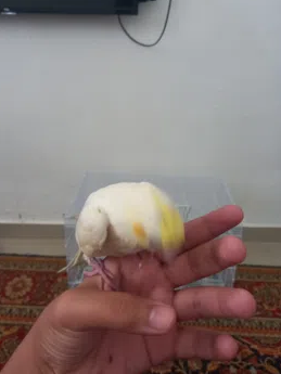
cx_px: 125
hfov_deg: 48.2
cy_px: 170
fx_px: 314
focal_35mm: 29
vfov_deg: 61.5
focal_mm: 4.6
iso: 320
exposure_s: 1/24
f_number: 2
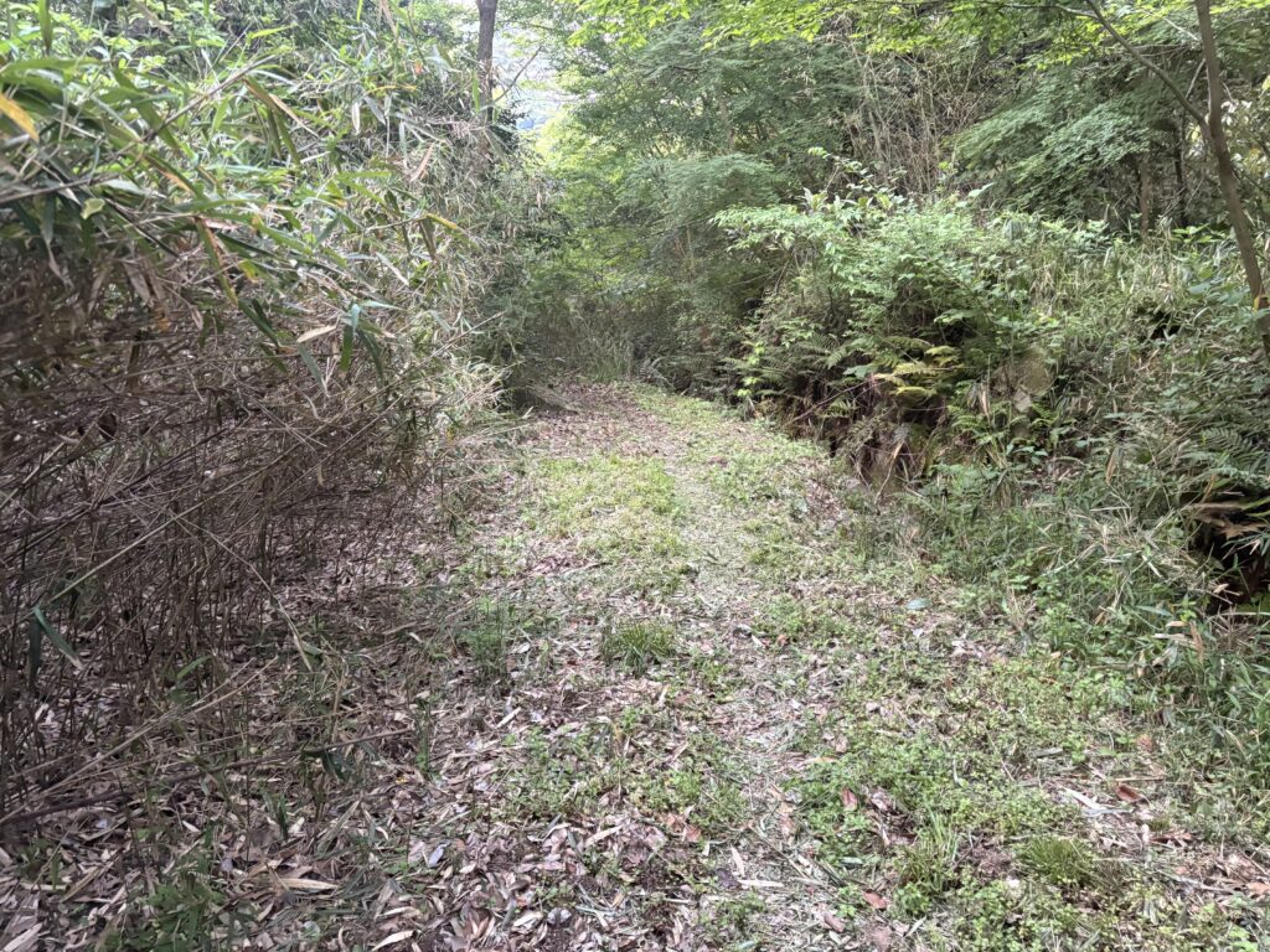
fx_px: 954
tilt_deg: -20.5
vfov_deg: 53.1
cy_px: 476
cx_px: 635
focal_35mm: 26
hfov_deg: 67.3
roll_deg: +2.7
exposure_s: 1/52
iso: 500
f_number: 1.6
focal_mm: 5.96
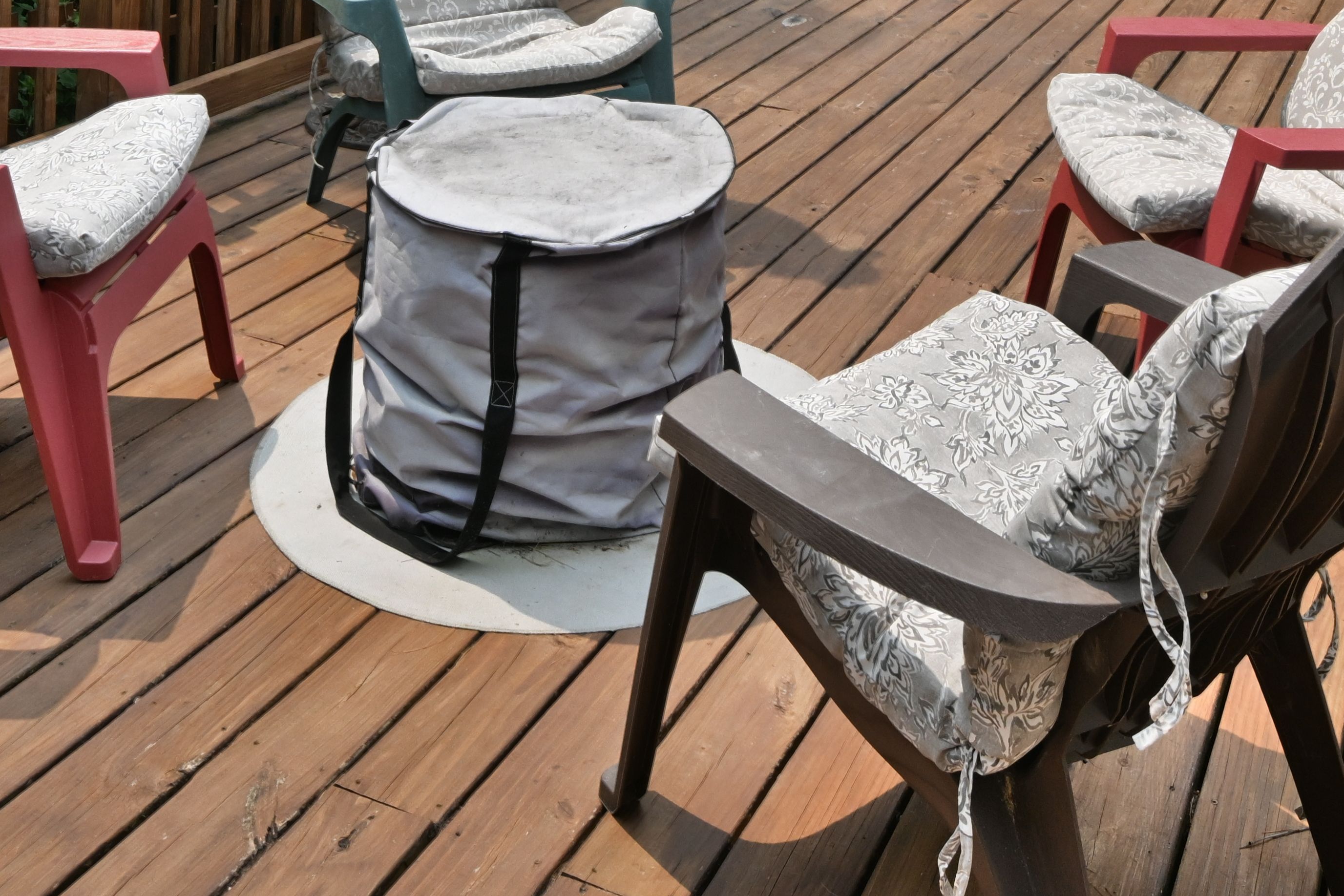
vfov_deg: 23.8
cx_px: 789
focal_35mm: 45
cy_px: -440
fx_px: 1680
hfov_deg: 43.4
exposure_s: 1/1600
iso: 1600
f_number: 8
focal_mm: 15
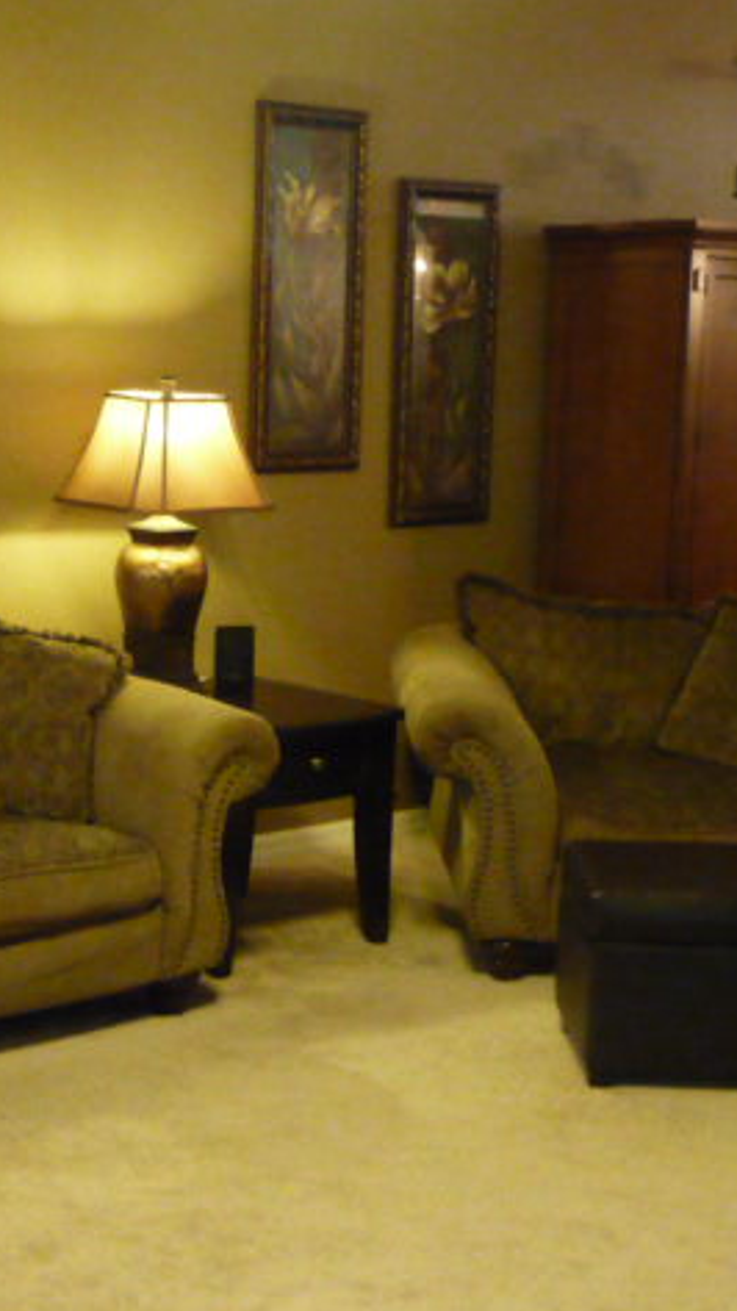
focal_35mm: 59
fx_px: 2050
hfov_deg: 19.9
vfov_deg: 35.4
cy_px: 654
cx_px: 28
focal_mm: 4.7
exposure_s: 1/15
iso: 800
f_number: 3.3
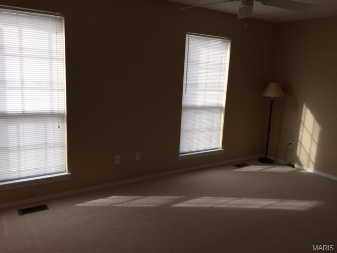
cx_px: 168
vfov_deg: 48.2
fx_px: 282
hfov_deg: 61.7
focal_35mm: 29
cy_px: 126
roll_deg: -3.1
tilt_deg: -10.2
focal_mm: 4.15
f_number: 2.2
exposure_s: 1/155
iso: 32
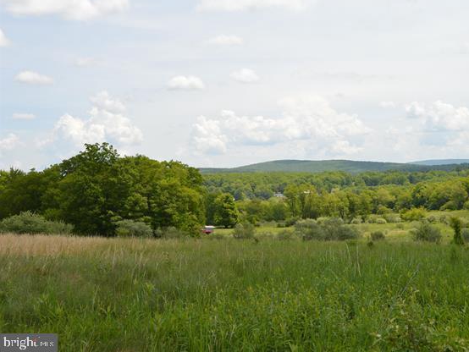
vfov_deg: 28.3
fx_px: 699
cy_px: 173
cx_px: 270
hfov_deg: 37.0
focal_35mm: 52
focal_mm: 31
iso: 100
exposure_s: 1/200
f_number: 10
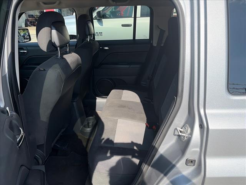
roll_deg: -0.4
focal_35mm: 26
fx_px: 185
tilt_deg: -25.1
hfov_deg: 67.3
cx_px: 123
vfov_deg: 53.1
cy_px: 92
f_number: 1.6
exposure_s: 1/1626
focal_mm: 5.96
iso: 64
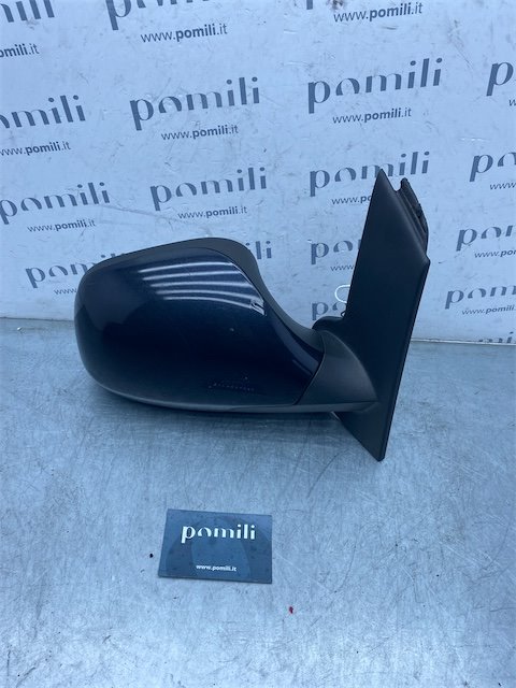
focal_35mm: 26
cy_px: 344
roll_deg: -7.4
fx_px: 517
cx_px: 258
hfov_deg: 53.1
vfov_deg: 67.3
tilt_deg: -42.6
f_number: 1.8
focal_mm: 4.25
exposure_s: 1/816
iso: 32
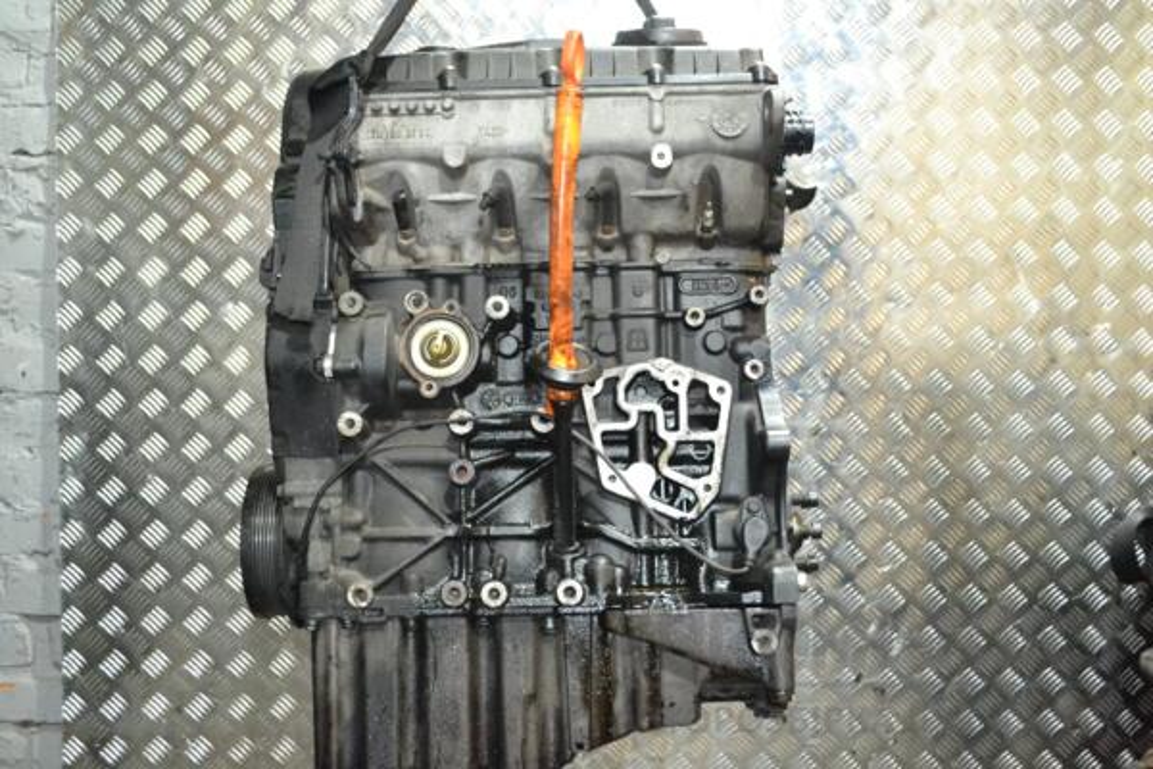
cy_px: 384
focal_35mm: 39
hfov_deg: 49.6
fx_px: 1249
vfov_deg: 34.2
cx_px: 576
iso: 3200
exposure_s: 1/60
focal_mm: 26
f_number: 4.2
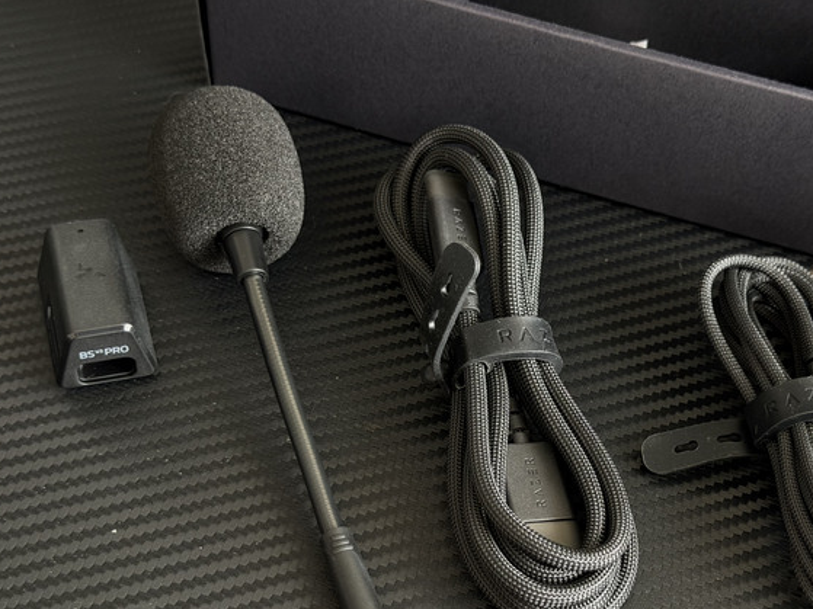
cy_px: 409
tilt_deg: -51.3
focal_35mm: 67
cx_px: 487
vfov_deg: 21.8
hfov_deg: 28.9
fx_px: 1573
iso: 320
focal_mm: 6.76
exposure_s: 1/40
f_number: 1.78
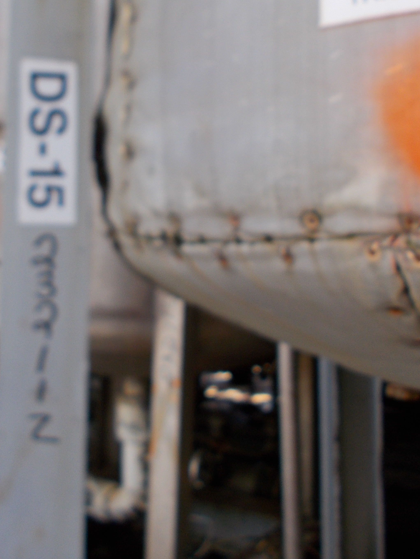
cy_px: 172
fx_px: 712
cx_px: 161
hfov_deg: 32.7
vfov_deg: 42.2
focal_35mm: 44
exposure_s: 1/100
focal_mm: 4.6
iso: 80
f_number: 3.2
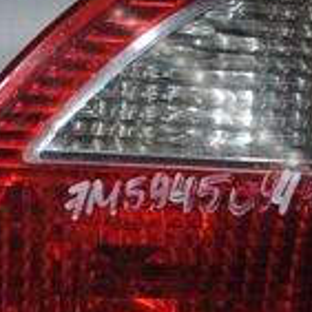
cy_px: 261
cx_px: 159
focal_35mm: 127
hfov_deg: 13.7
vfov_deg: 13.6
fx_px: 1295
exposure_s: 1/125
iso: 100
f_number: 4
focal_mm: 22
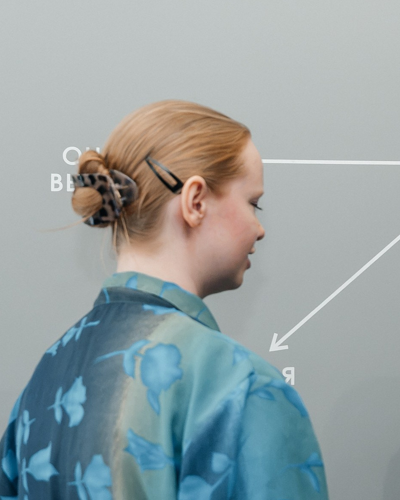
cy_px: 250
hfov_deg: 13.9
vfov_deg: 17.8
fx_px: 1598
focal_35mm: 108
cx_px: 470
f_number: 4
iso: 3200
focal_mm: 35
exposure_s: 1/320
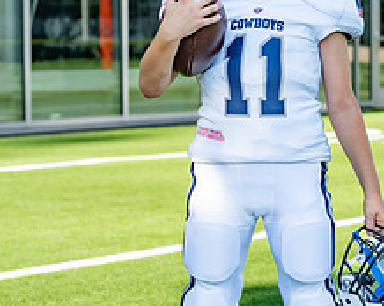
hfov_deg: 13.3
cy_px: 155
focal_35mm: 144
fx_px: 1635
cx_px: 289
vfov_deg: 10.7
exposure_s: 1/500
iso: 100
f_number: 2.8
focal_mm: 50
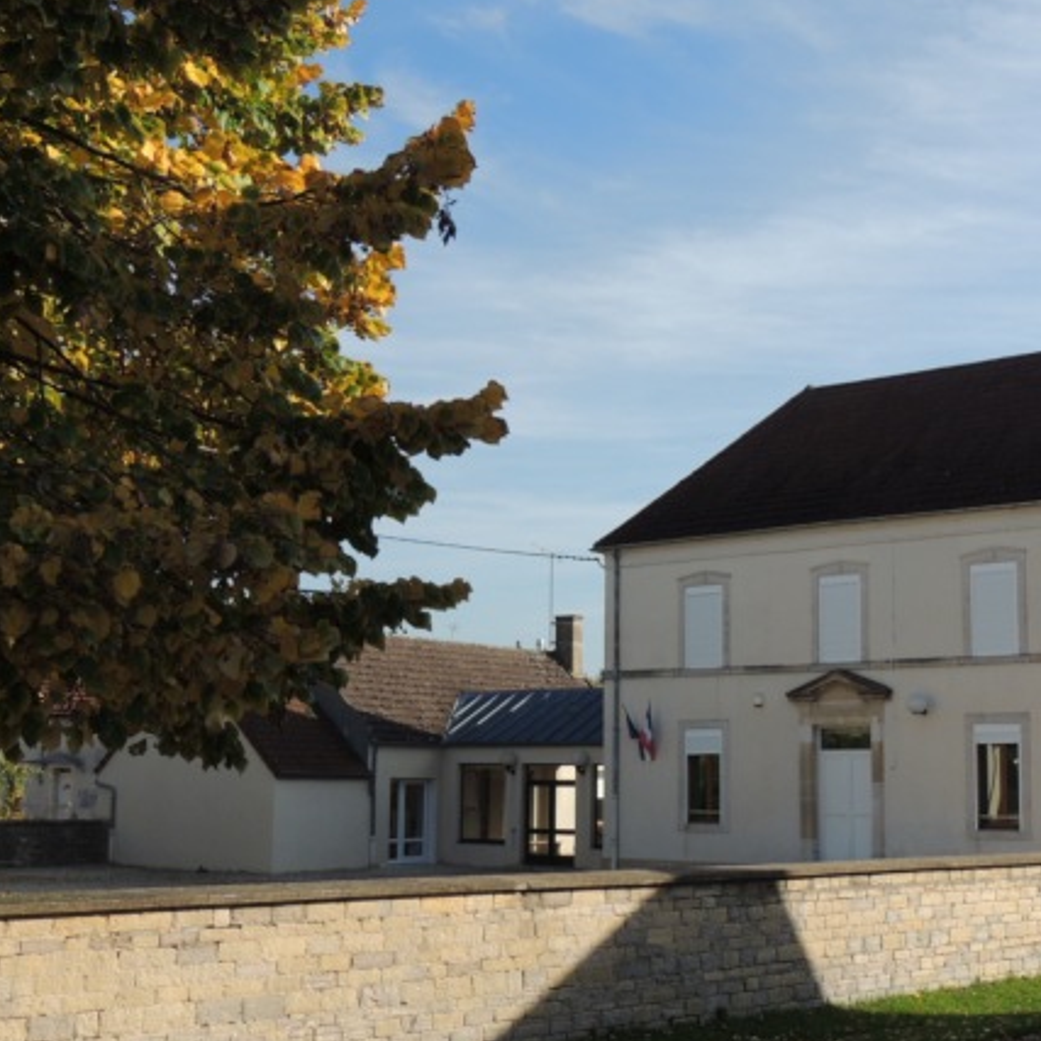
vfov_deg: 32.2
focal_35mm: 53
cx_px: 612
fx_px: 1803
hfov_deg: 32.1
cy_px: 507
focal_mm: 7.1
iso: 100
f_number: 3.3
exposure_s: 1/1000
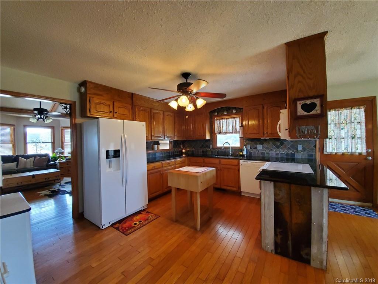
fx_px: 142
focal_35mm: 13
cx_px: 189
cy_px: 142
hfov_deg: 106.2
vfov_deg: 89.9
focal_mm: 1.8
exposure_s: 1/39
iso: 400
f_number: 2.2
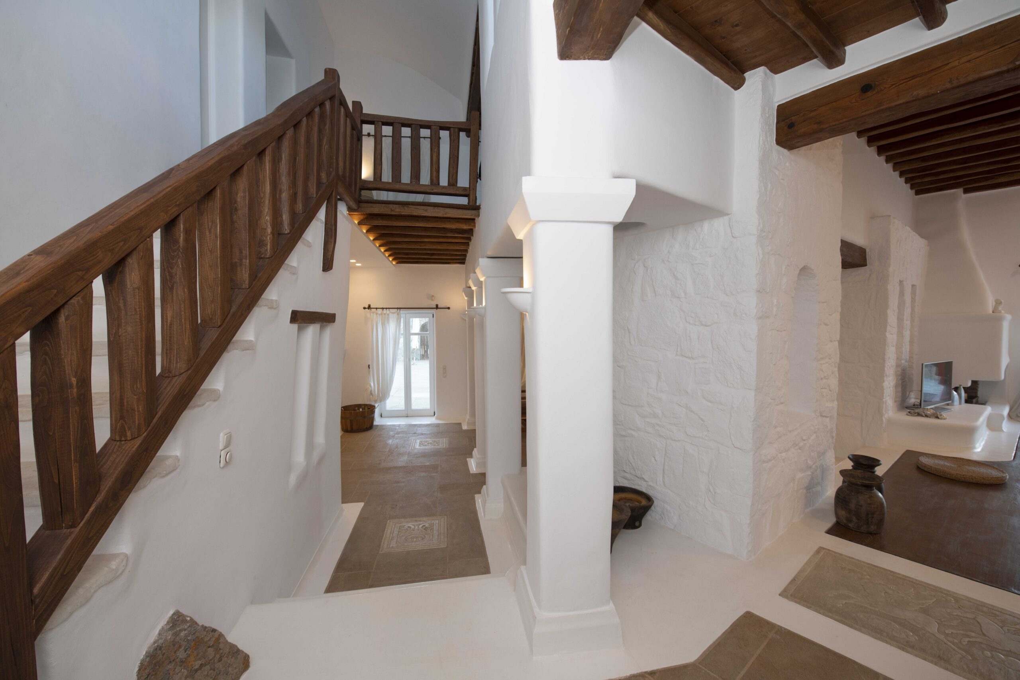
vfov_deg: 81.2
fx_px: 397
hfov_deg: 104.3
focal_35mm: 14
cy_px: 340
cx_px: 510
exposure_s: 1/60
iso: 400
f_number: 5.6
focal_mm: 14
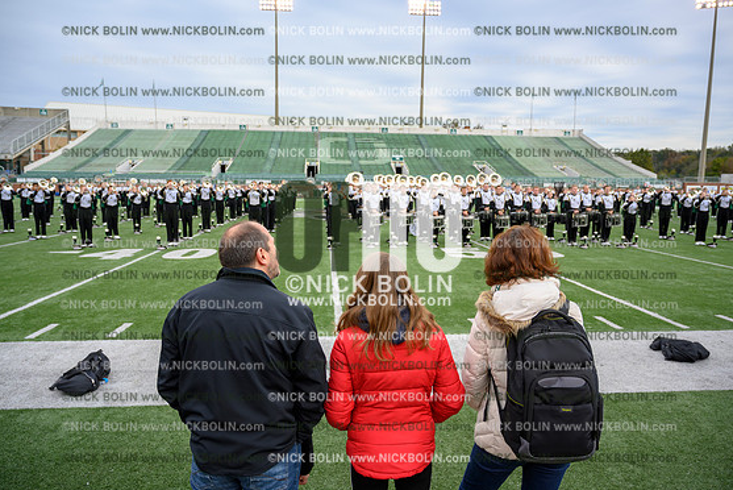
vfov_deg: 51.3
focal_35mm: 25
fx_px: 509
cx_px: 368
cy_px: 244
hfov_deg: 71.5
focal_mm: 24
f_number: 4
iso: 125
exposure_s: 1/320
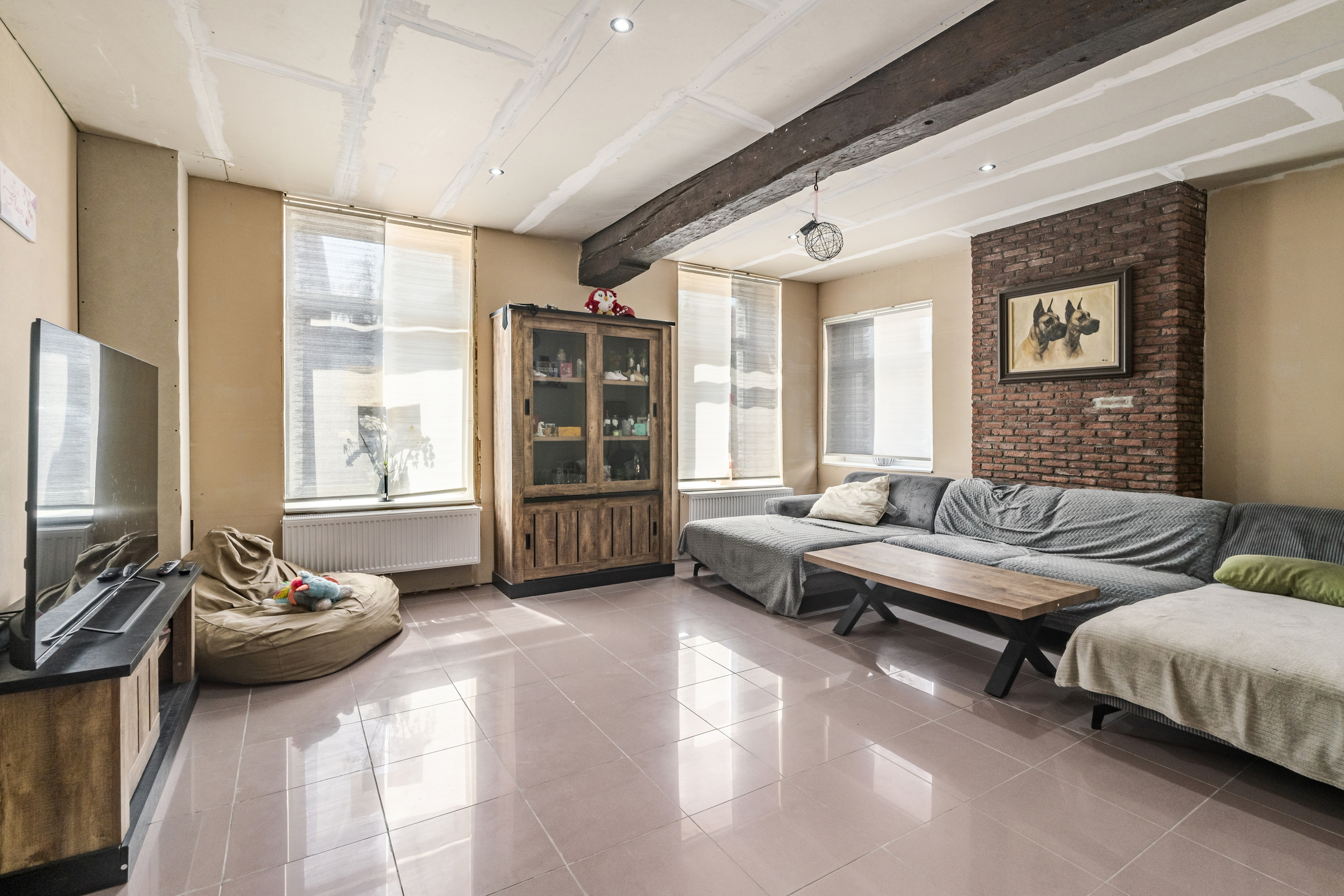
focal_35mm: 17
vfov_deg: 70.5
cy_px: 448
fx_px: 635
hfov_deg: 93.3
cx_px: 672
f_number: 11
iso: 800
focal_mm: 17
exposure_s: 1/320
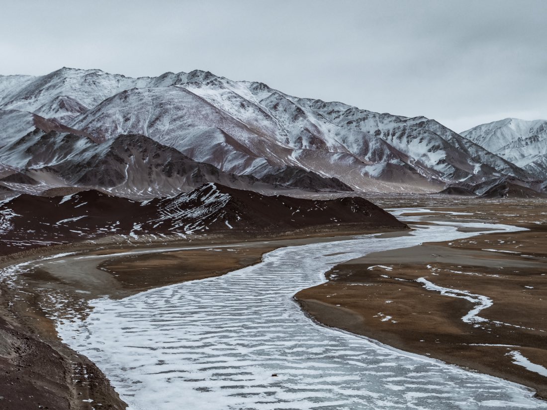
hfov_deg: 28.6
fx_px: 1075
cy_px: 205
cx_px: 274
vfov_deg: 21.6
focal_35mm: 68
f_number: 5.6
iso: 100
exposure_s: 1/2000
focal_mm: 34
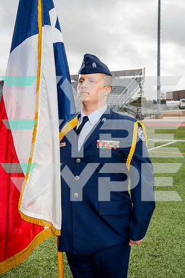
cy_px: 139
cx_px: 92
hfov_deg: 32.6
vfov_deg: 47.4
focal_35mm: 41
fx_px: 316
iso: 320
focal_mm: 41
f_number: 7.1
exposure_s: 1/250
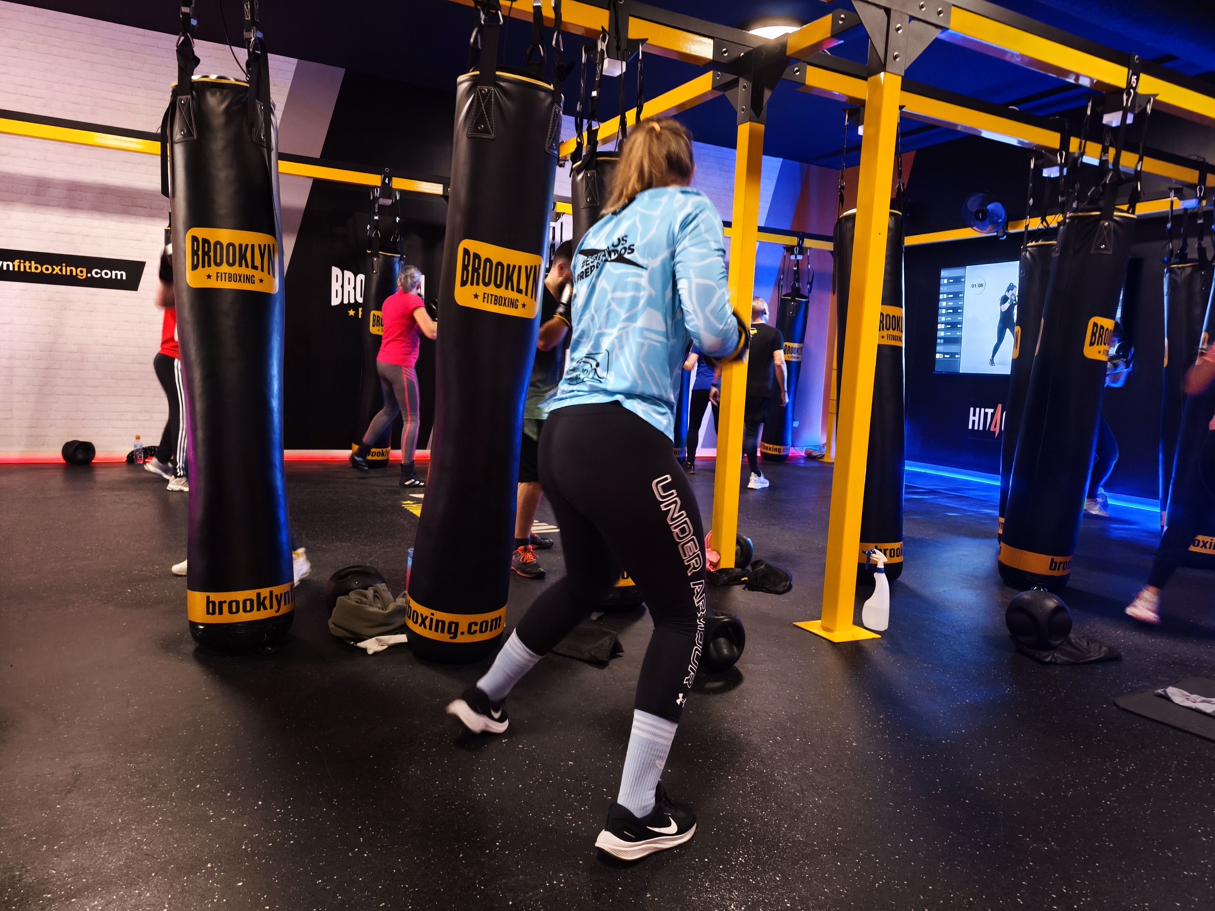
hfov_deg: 73.9
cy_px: 456
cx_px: 608
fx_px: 807
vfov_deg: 58.9
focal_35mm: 23
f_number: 1.6
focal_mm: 6.57
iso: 3200
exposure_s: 1/25
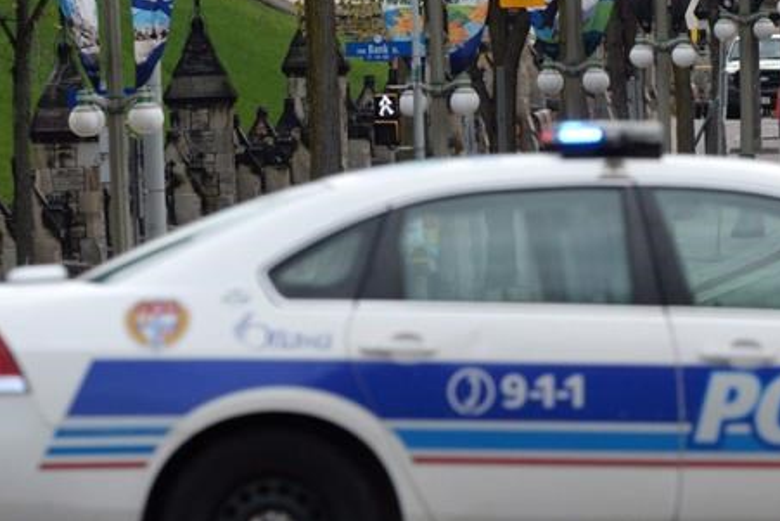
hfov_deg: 2.3
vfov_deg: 1.5
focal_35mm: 909
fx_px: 19700
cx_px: 801
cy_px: 136
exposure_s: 1/800
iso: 1250
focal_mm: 400
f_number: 11
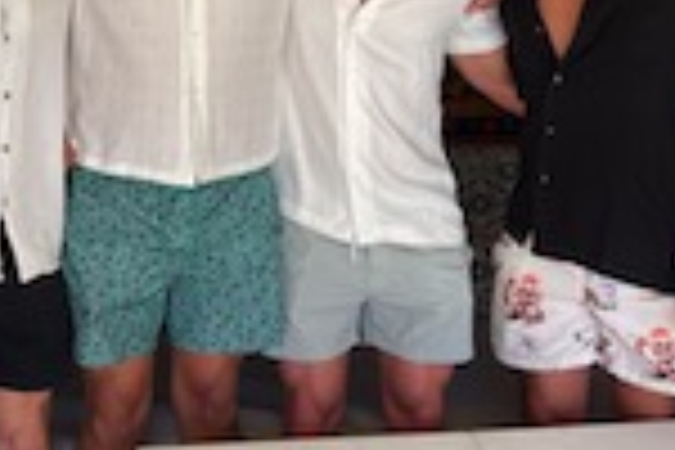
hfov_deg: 27.8
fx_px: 1350
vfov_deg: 18.9
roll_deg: +0.5
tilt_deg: -16.5
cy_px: 166
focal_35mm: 72
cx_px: 202
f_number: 1.6
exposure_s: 1/121
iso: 40
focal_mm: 5.1
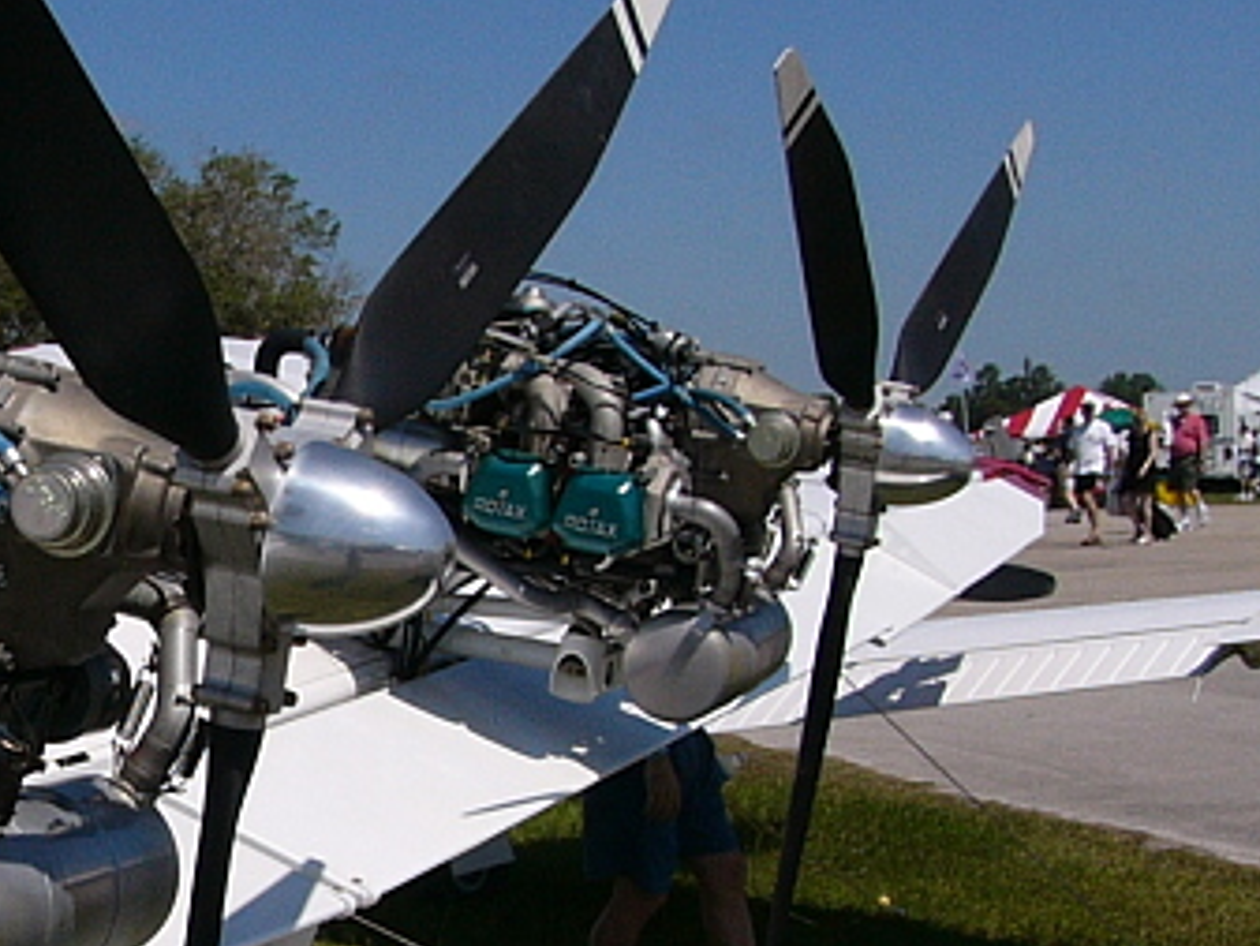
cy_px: 750
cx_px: -64
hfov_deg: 23.7
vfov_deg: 18.7
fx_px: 2840
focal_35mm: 78
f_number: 5.6
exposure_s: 1/800
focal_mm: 4.6
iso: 50
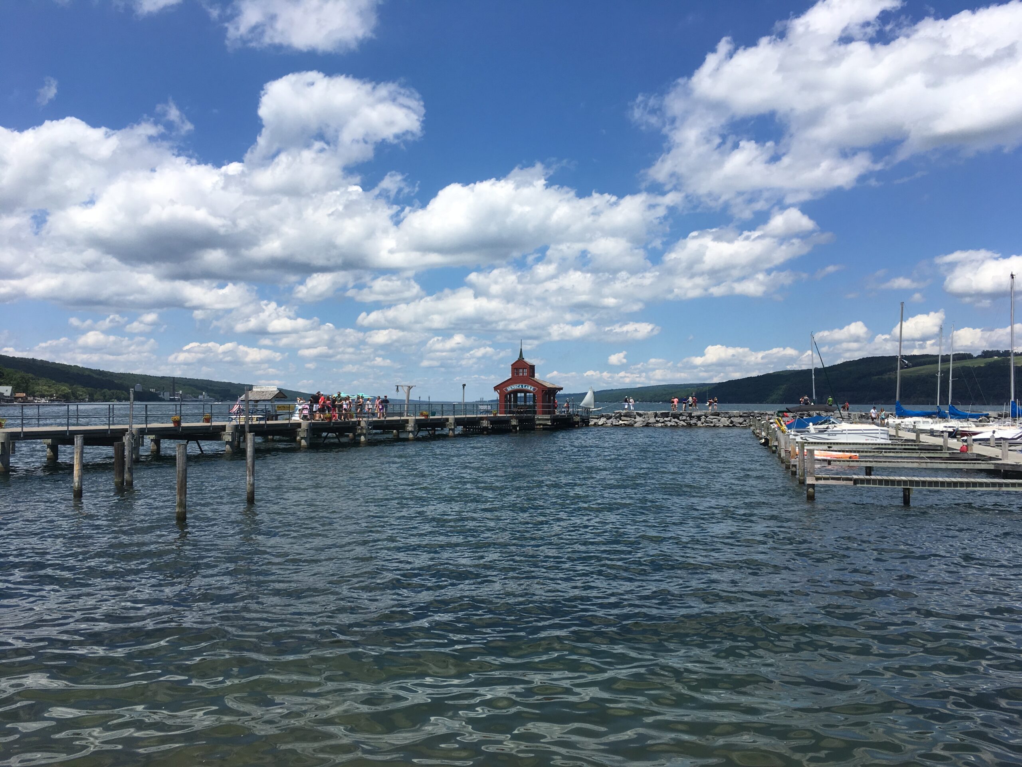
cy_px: 384
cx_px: 511
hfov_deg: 61.7
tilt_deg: +0.1
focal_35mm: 29
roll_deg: -0.3
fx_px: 856
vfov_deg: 48.2
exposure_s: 1/2481
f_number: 2.2
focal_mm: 4.15
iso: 25
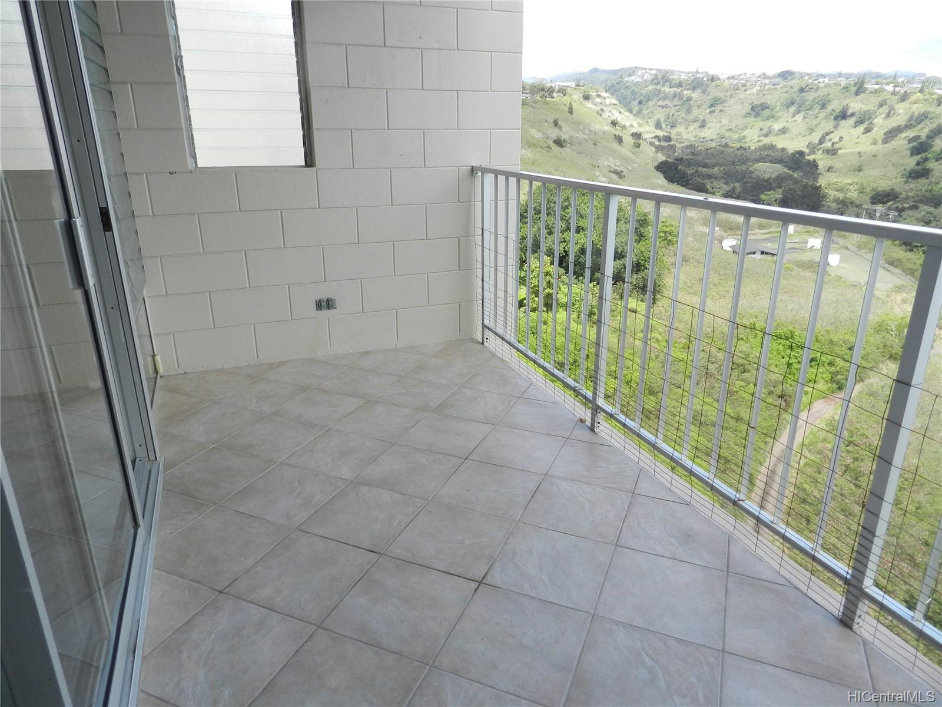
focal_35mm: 23
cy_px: 354
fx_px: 626
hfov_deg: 73.9
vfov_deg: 58.9
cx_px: 471
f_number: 3.4
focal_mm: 4
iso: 160
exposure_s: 1/400
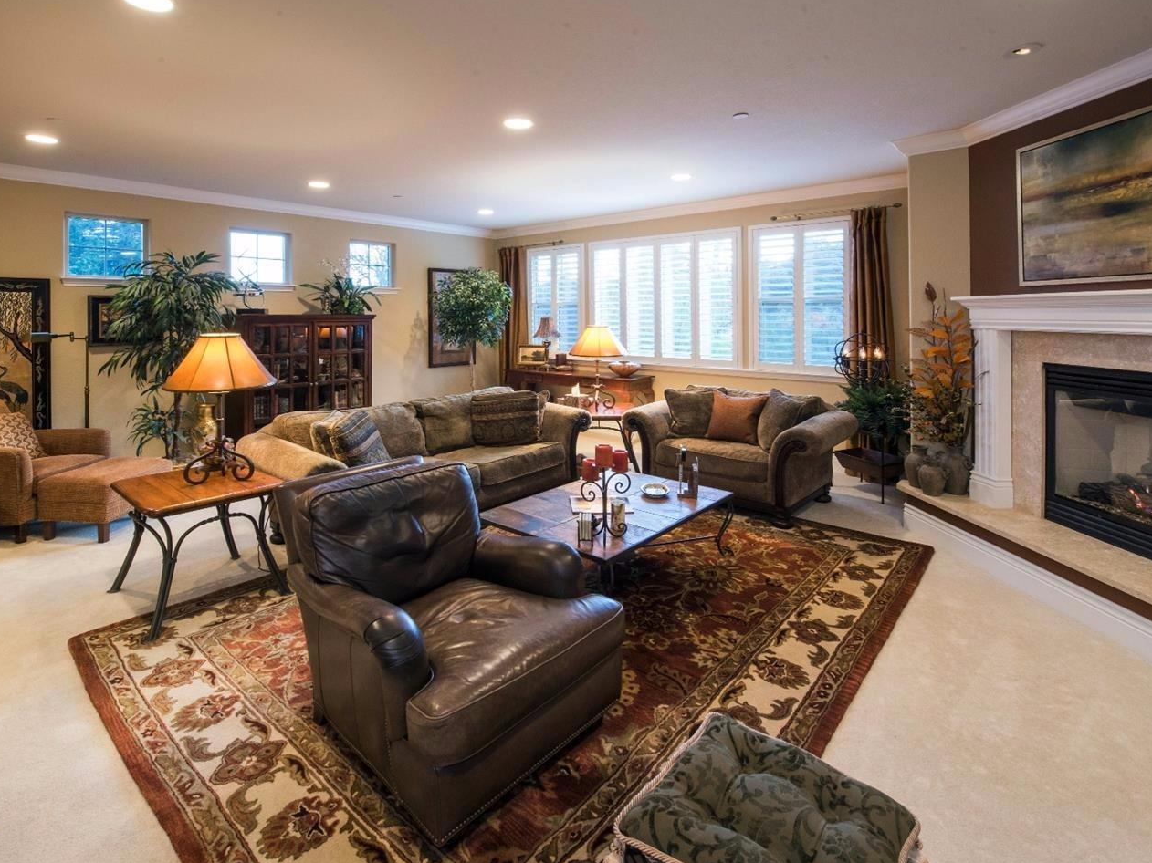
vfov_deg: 78.1
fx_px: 532
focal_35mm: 16
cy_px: 416
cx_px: 541
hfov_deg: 94.4
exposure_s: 1/1.25
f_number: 16
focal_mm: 14
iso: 800
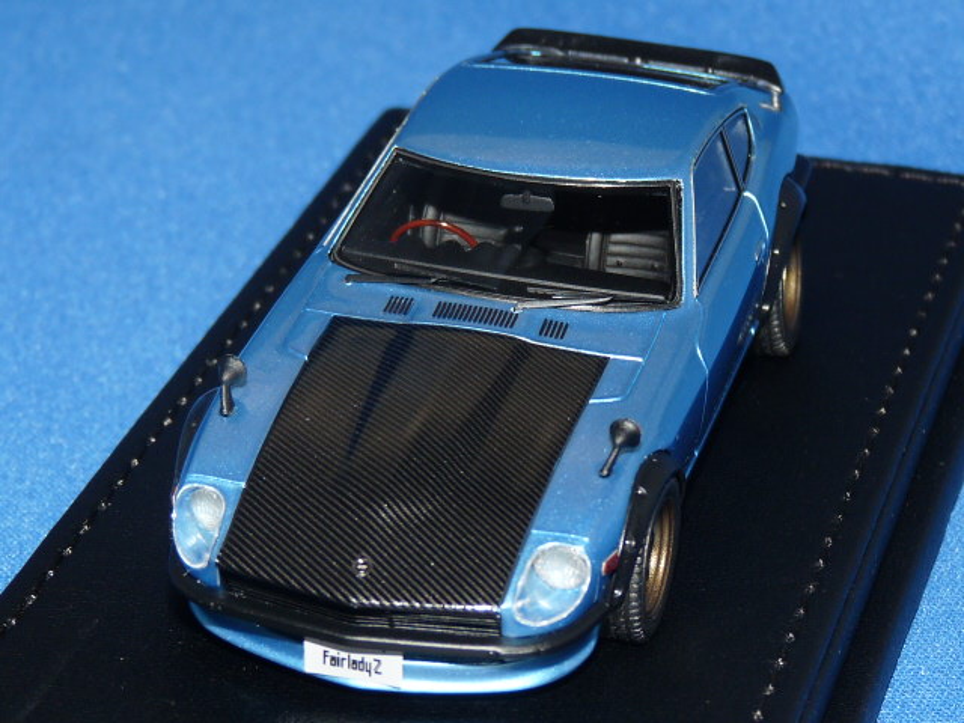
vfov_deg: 11.1
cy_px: 362
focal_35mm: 134
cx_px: 482
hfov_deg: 14.7
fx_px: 3732
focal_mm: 13.8
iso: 100
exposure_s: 1/40
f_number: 3.4
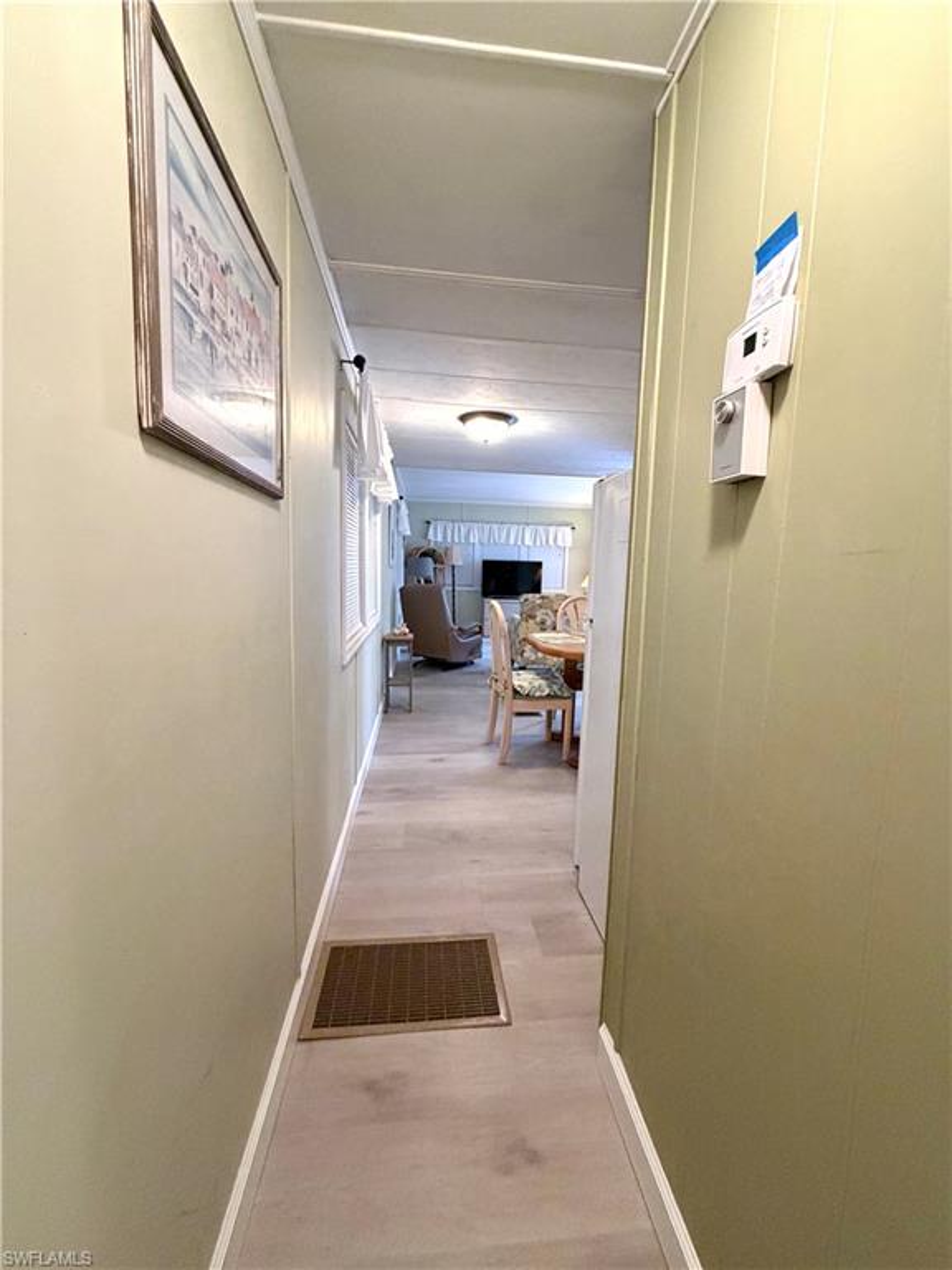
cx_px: 476
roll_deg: -1.5
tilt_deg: -7.4
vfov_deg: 102.1
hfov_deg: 85.7
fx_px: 513
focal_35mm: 14
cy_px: 635
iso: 400
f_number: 2.2
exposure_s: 1/60
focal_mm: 2.22
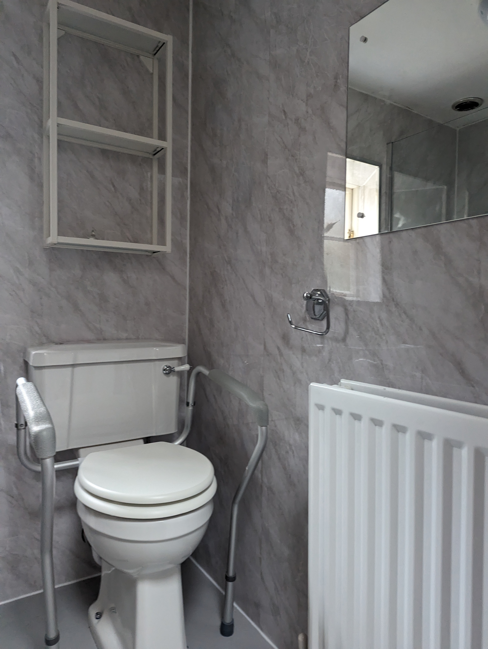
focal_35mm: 24
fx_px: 450
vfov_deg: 71.5
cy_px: 324
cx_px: 244
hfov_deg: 56.9
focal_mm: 6.81
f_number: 1.85
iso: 545
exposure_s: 1/113
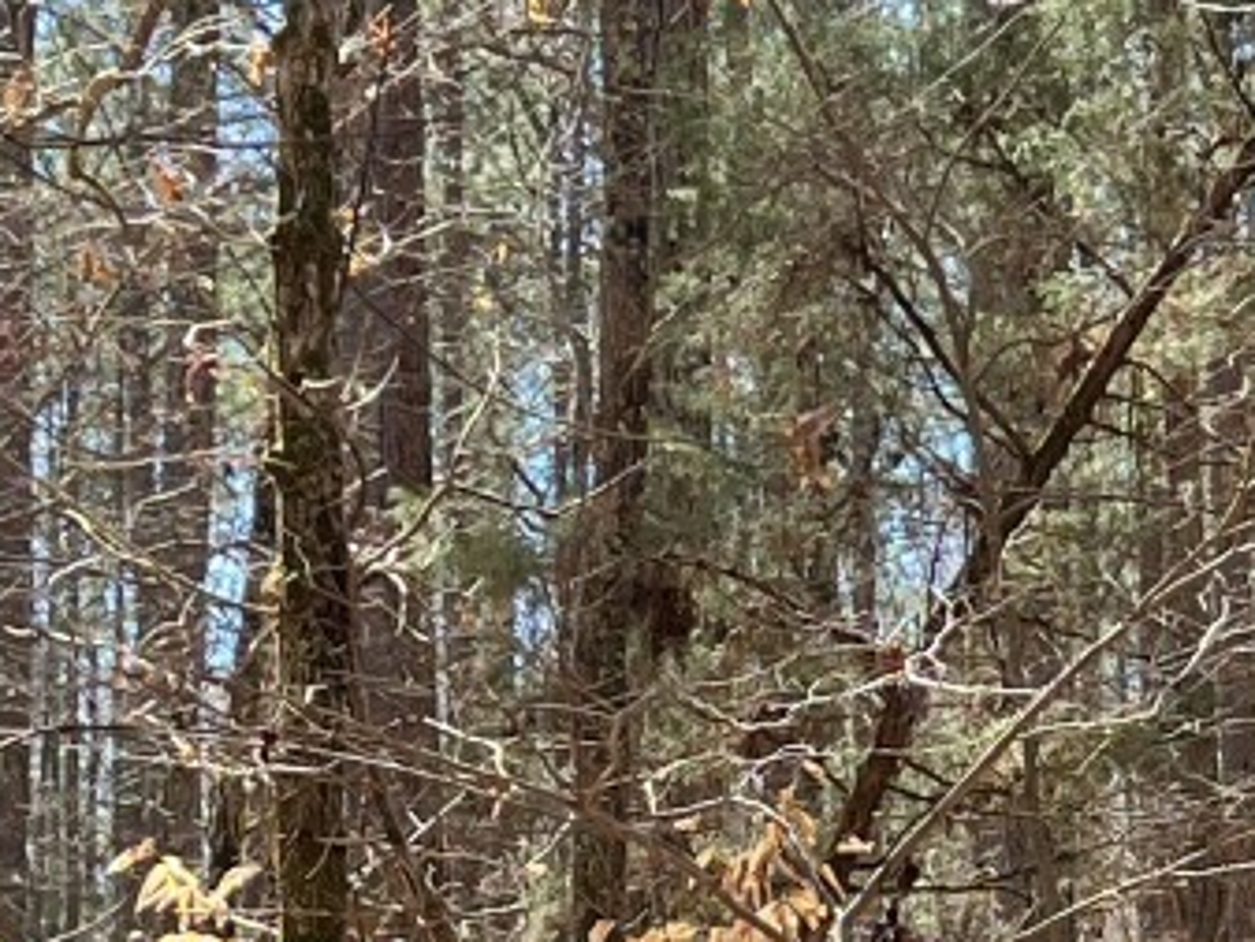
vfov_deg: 9.3
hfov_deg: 12.5
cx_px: 883
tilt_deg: +2.3
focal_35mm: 158
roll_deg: +0.9
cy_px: 1102
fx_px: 5730
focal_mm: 5.7
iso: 50
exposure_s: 1/456
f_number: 1.5
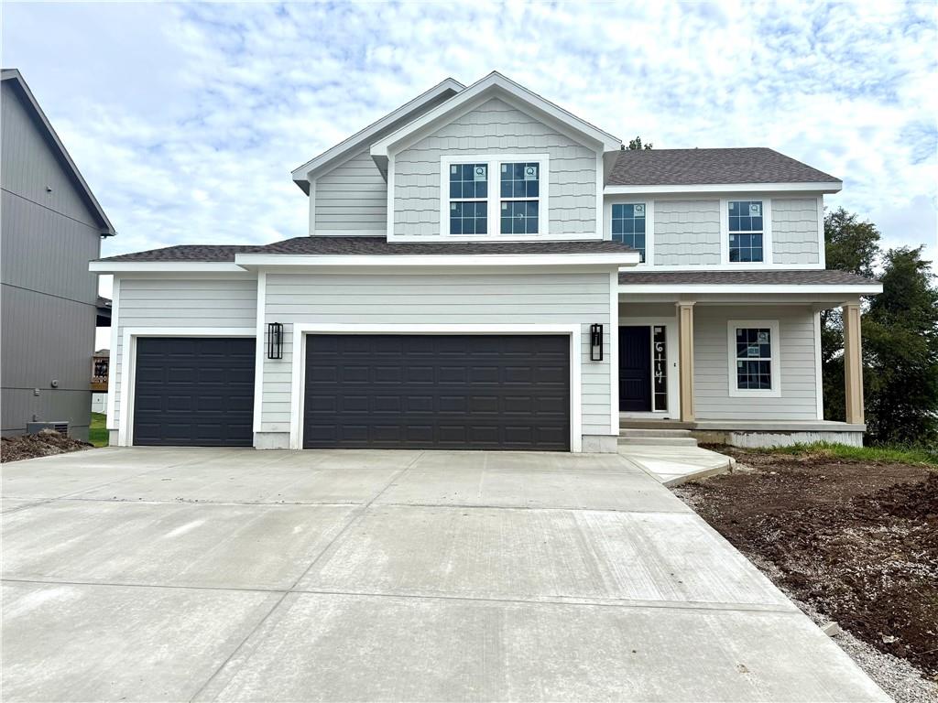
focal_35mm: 24
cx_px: 469
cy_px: 352
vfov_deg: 56.8
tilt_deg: +4.2
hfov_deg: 71.6
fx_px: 650
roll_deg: -0.2
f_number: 1.78
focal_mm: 6.76
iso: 80
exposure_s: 1/6173
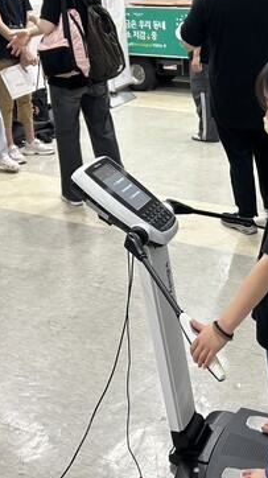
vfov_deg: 43.7
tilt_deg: -27.8
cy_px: 235
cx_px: 224
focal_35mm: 47
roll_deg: -0.2
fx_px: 595
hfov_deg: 24.8
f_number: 1.5
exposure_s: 1/60
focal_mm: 5.7
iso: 100
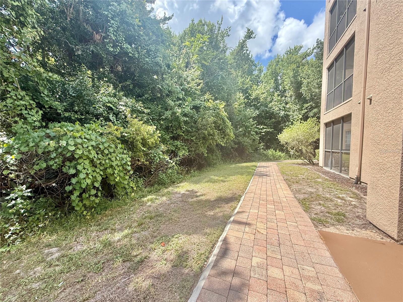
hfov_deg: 102.1
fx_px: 163
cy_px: 151
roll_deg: -0.9
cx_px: 202
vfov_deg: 85.7
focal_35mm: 14
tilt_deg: -2.1
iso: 64
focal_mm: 2.22
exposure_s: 1/644
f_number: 2.2
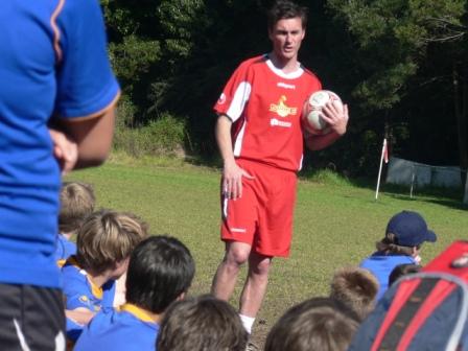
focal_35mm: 216
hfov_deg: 9.2
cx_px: 234
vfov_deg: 6.9
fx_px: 2920
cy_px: 176
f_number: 4.5
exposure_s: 1/400
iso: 80
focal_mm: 35.9
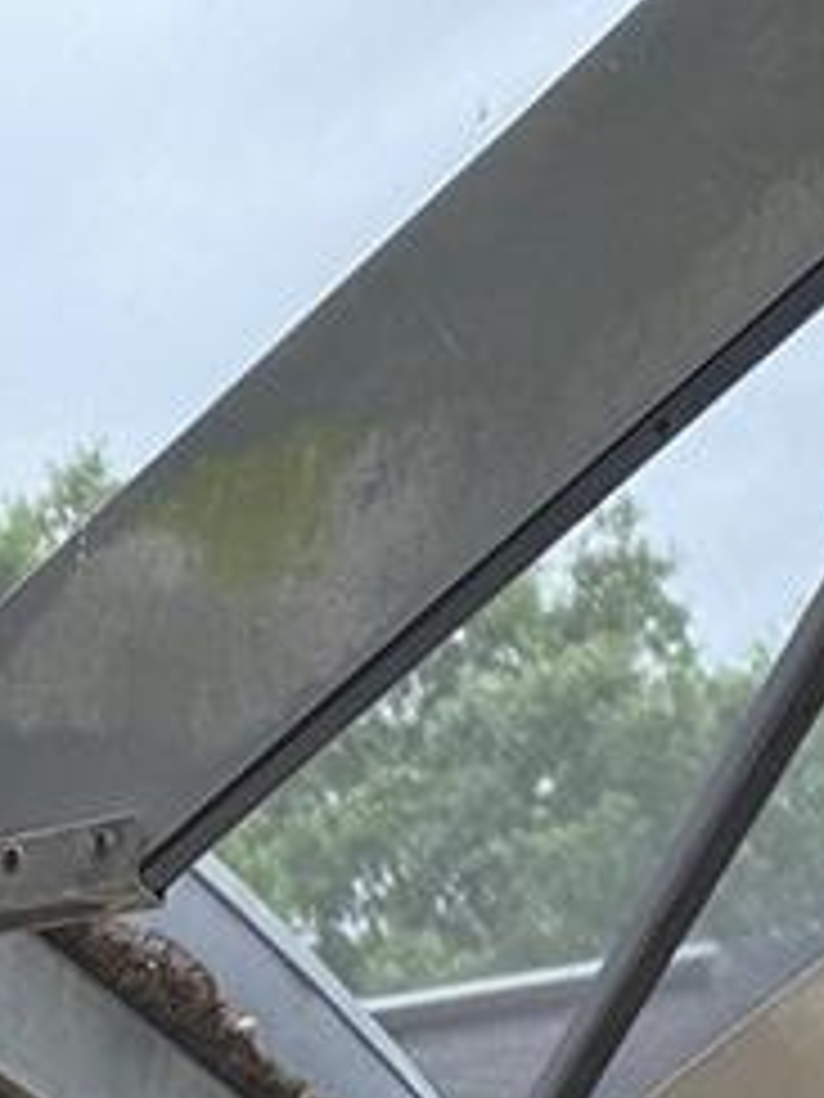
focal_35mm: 118
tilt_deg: -5.6
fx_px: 3745
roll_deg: +0.4
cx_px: -1045
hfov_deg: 10.9
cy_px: 2556
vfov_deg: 13.0
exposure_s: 1/1060
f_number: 1.78
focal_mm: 6.76
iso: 80
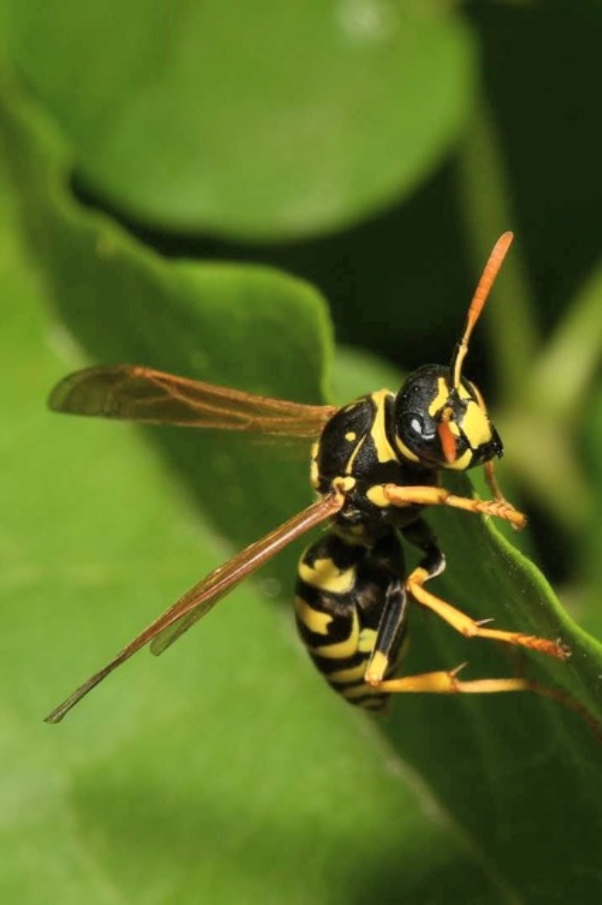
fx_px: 3955
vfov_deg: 13.0
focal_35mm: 158
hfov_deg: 8.7
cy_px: 452
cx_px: 301
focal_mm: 105
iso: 250
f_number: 32
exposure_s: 1/60
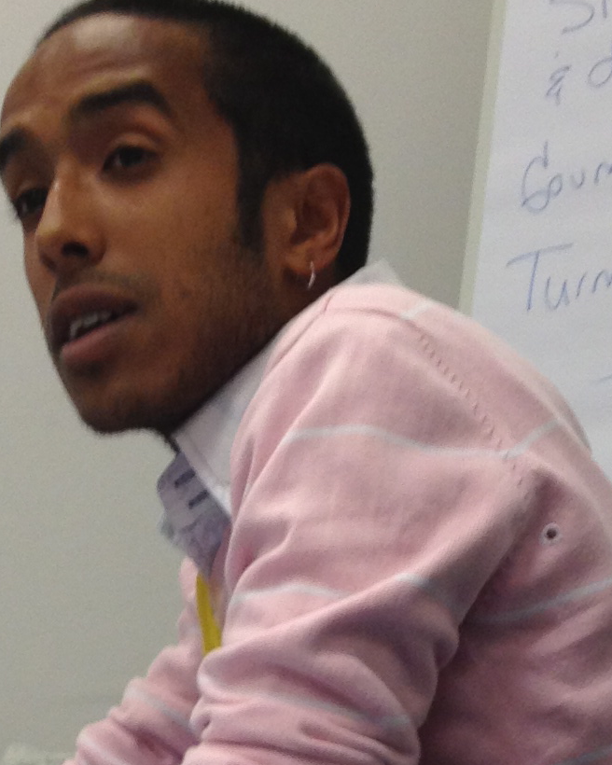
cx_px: 253
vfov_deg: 13.7
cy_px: 984
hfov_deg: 11.3
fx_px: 3079
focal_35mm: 136
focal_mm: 4.28
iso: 64
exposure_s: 1/30
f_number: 2.4
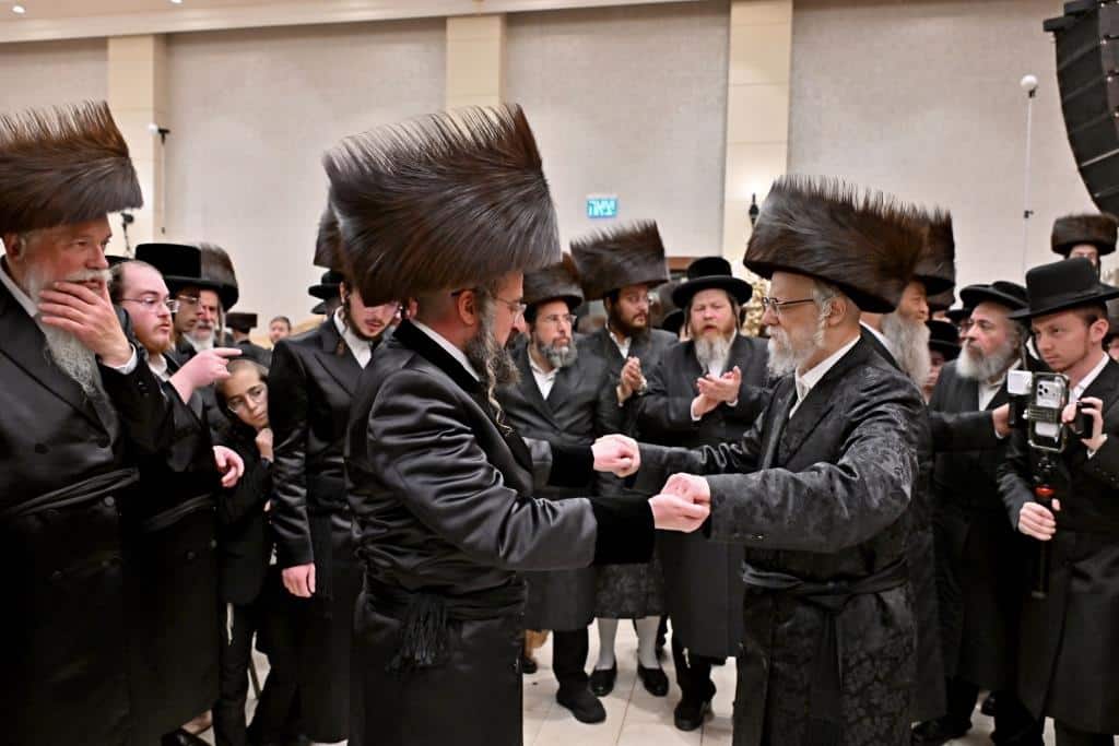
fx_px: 855
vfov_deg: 47.2
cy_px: 373
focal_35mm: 28
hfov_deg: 66.4
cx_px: 560
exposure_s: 1/200
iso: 1000
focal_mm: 27.5
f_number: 4
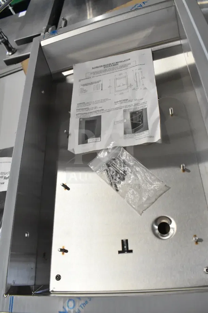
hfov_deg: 47.9
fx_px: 234
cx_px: 104
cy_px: 156
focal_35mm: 27
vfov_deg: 67.4
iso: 6400
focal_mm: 18
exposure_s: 1/160
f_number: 6.3
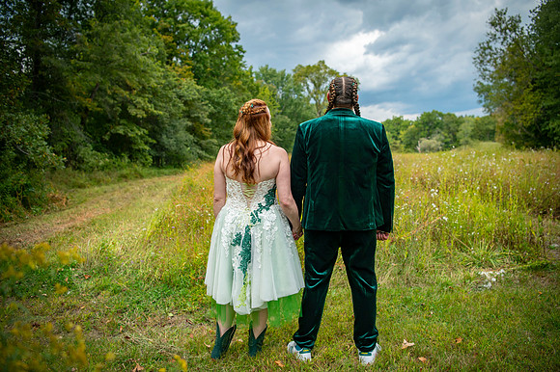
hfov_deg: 73.4
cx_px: 280
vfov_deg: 52.8
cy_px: 186
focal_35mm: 24
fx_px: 376
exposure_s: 1/3200
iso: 400
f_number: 2.8
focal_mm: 24
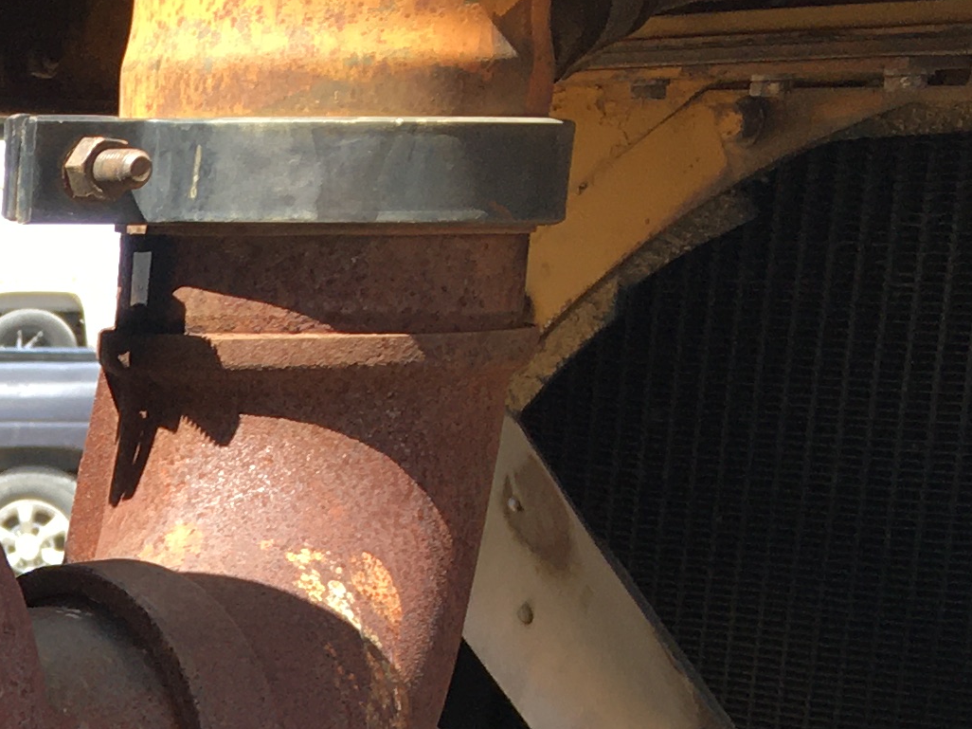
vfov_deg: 12.2
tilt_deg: -16.4
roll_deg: +1.5
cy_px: 1195
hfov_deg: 15.5
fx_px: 3200
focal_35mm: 114
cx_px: -625
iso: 25
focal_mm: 4.15
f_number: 2.2
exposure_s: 1/274
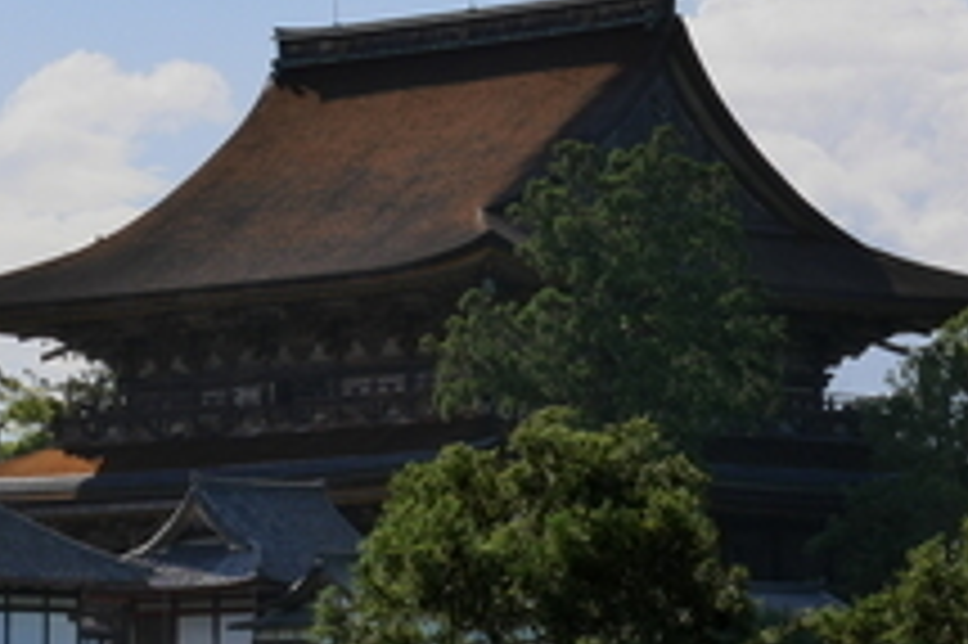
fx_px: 6556
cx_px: 180
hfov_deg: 8.4
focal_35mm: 244
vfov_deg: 5.6
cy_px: 191
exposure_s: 1/640
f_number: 10
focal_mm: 42
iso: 200
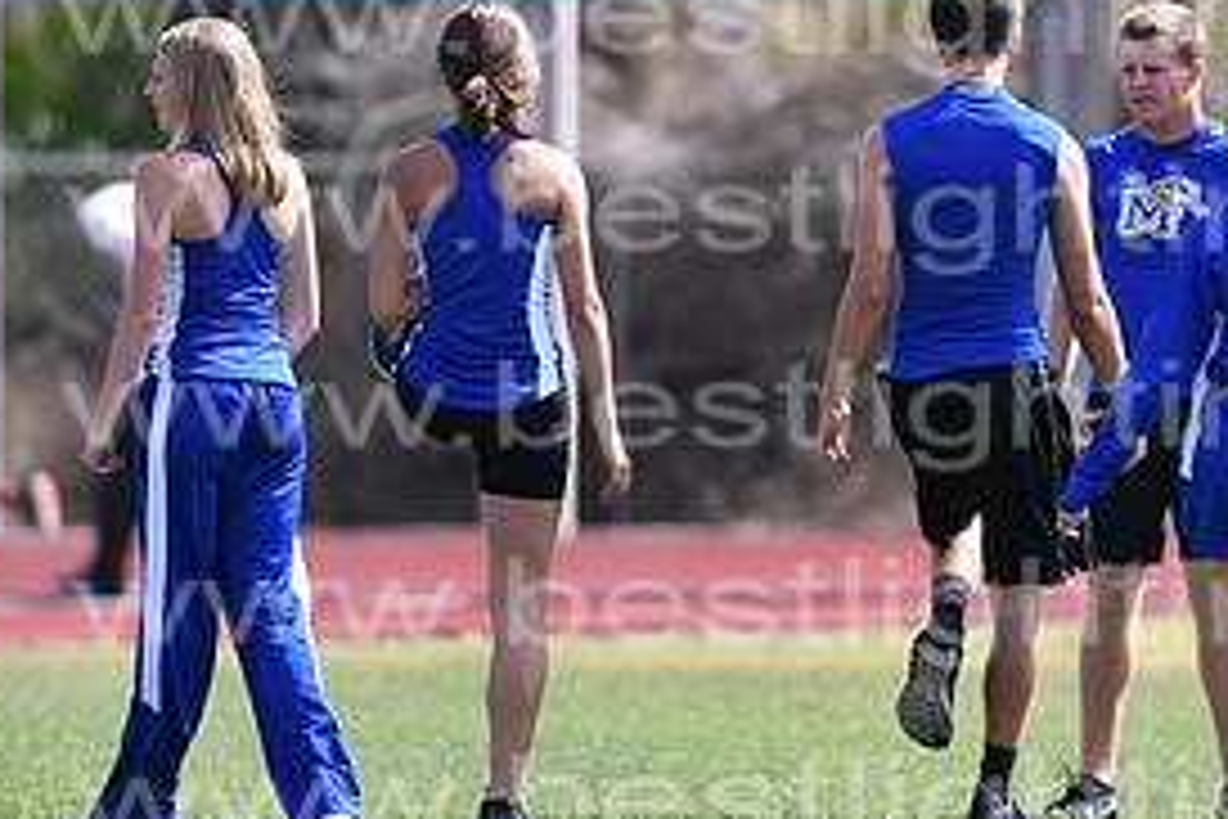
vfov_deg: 1.4
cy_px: 317
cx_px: 1093
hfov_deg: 2.2
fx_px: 32642
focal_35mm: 957
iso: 100
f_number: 3.2
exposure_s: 1/1000
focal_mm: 300
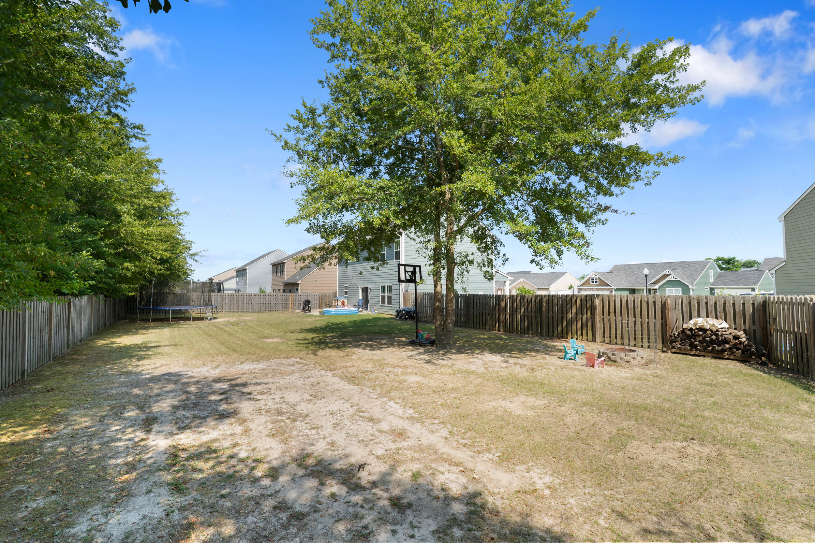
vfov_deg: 70.4
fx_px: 385
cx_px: 408
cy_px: 272
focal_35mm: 17
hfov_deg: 93.3
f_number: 8
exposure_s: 1/40
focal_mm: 17
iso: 200
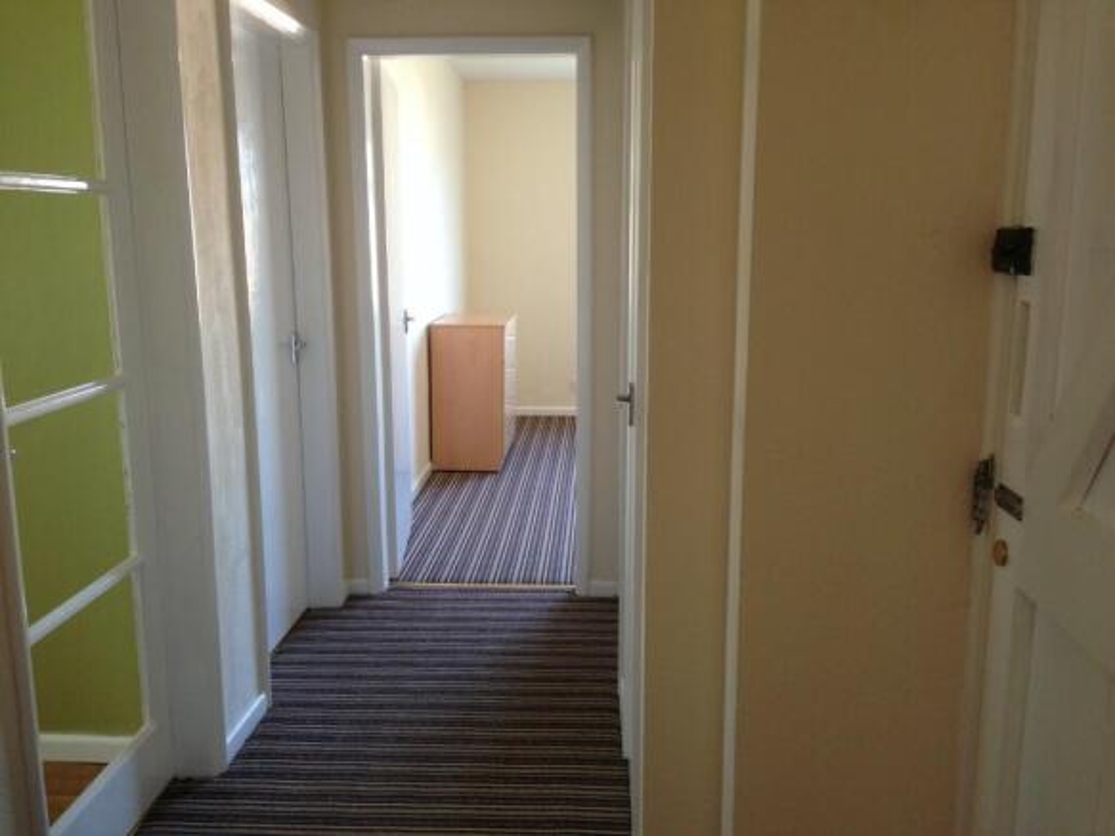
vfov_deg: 42.9
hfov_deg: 55.4
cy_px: 418
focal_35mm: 33
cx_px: 558
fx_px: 1063
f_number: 2.4
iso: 100
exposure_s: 1/20
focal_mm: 4.12
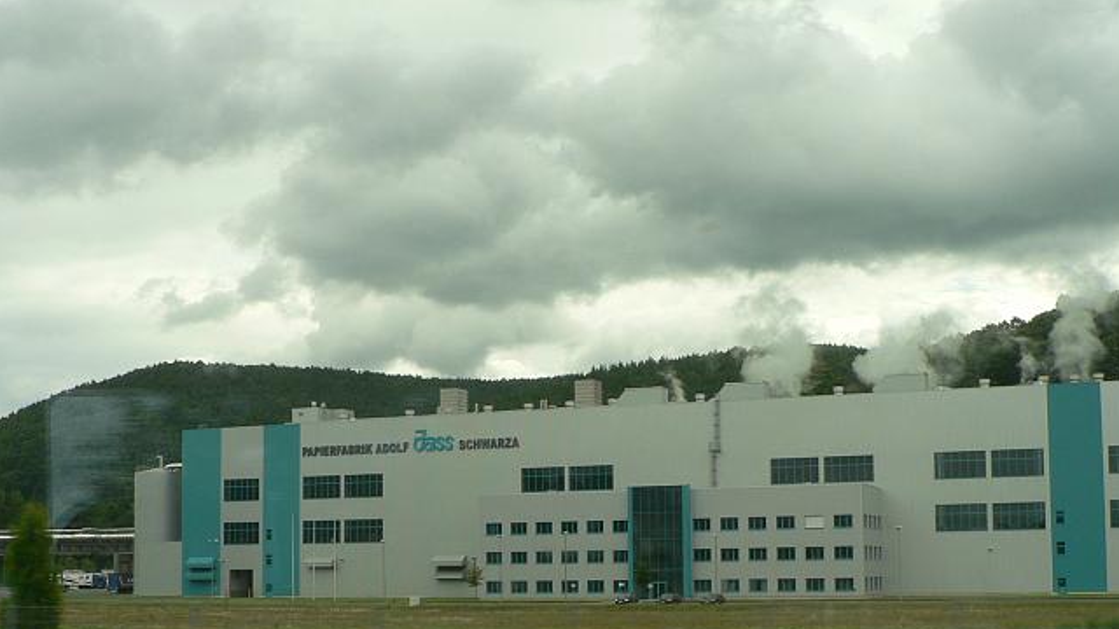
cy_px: 451
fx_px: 1454
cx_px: 608
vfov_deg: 24.2
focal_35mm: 49
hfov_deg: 42.1
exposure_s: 1/200
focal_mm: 6
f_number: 4
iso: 80
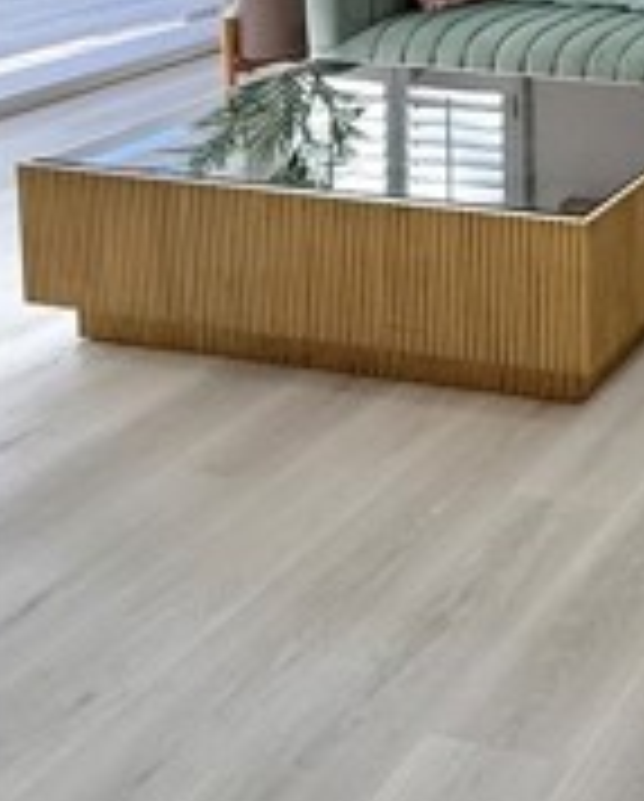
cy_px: -171
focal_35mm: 49
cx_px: 1058
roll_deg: -1.6
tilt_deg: -4.2
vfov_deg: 31.5
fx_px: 1164
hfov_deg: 22.7
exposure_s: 1/120
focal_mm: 2.22
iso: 125
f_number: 2.2
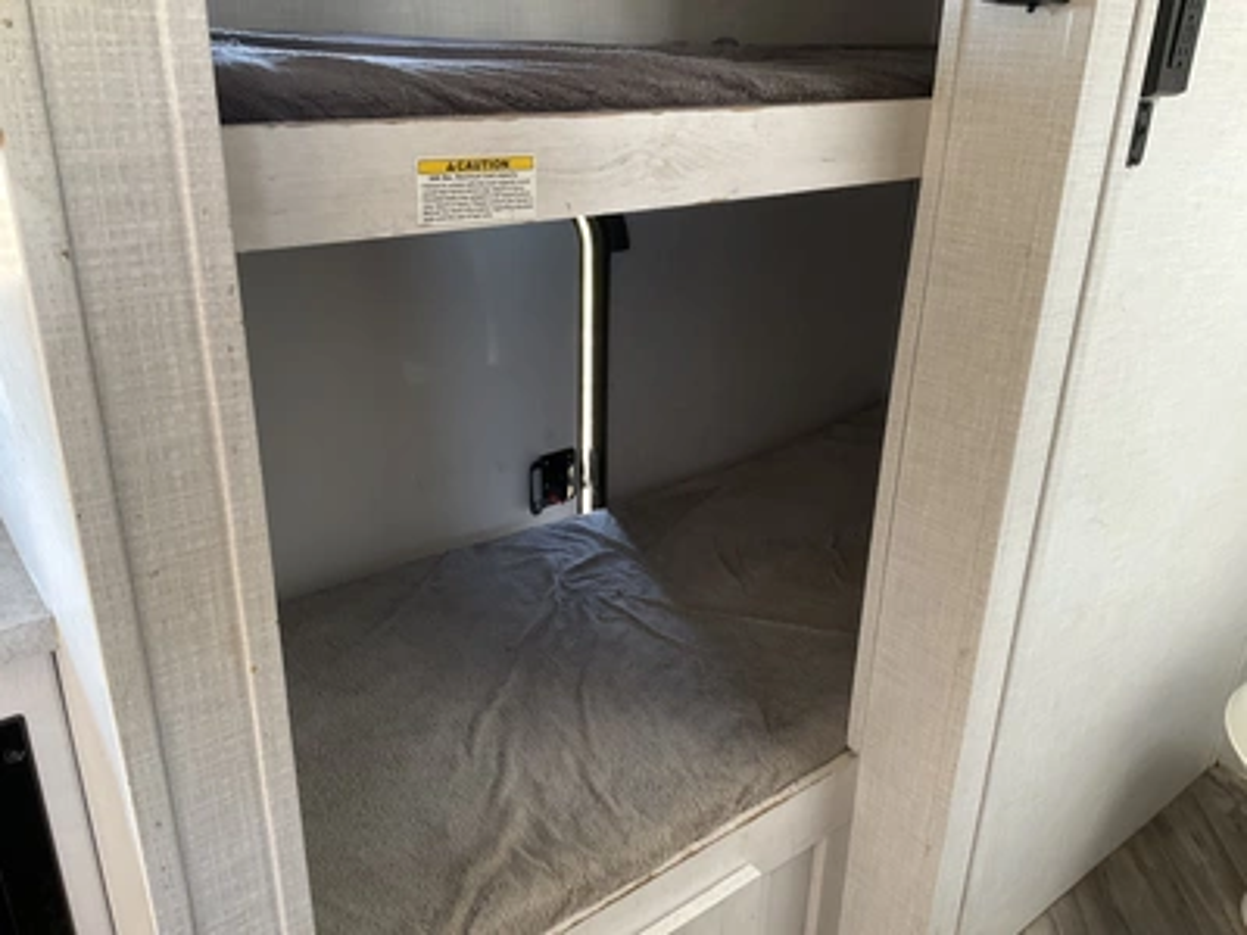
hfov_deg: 61.7
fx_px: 1045
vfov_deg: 48.2
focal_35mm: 29
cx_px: 624
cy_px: 468
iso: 80
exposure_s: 1/60
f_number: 1.8
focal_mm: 3
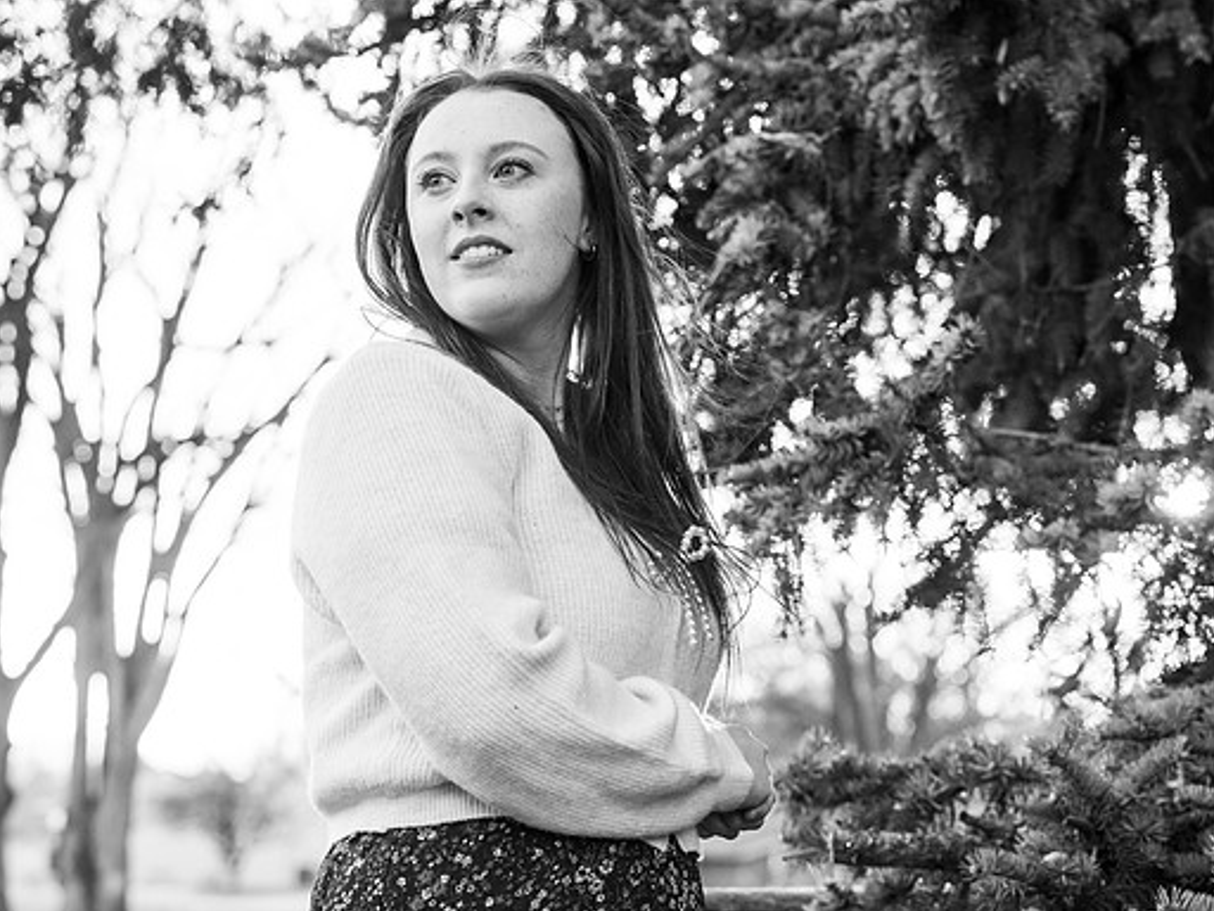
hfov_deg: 22.8
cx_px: 657
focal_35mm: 86
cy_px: 457
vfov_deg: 17.2
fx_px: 3016
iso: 2000
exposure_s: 1/500
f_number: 5.6
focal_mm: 79
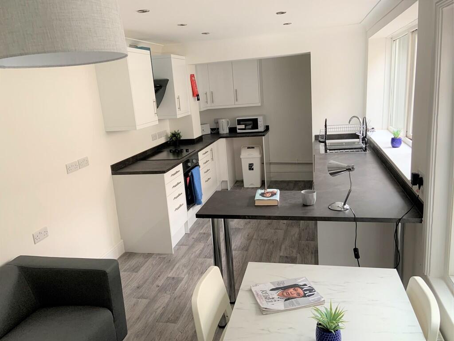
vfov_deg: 53.1
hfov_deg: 67.3
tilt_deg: -14.0
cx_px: 227
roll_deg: +7.8
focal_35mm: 26
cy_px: 170
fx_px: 341
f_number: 1.8
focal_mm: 4.25
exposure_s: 1/65
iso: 100
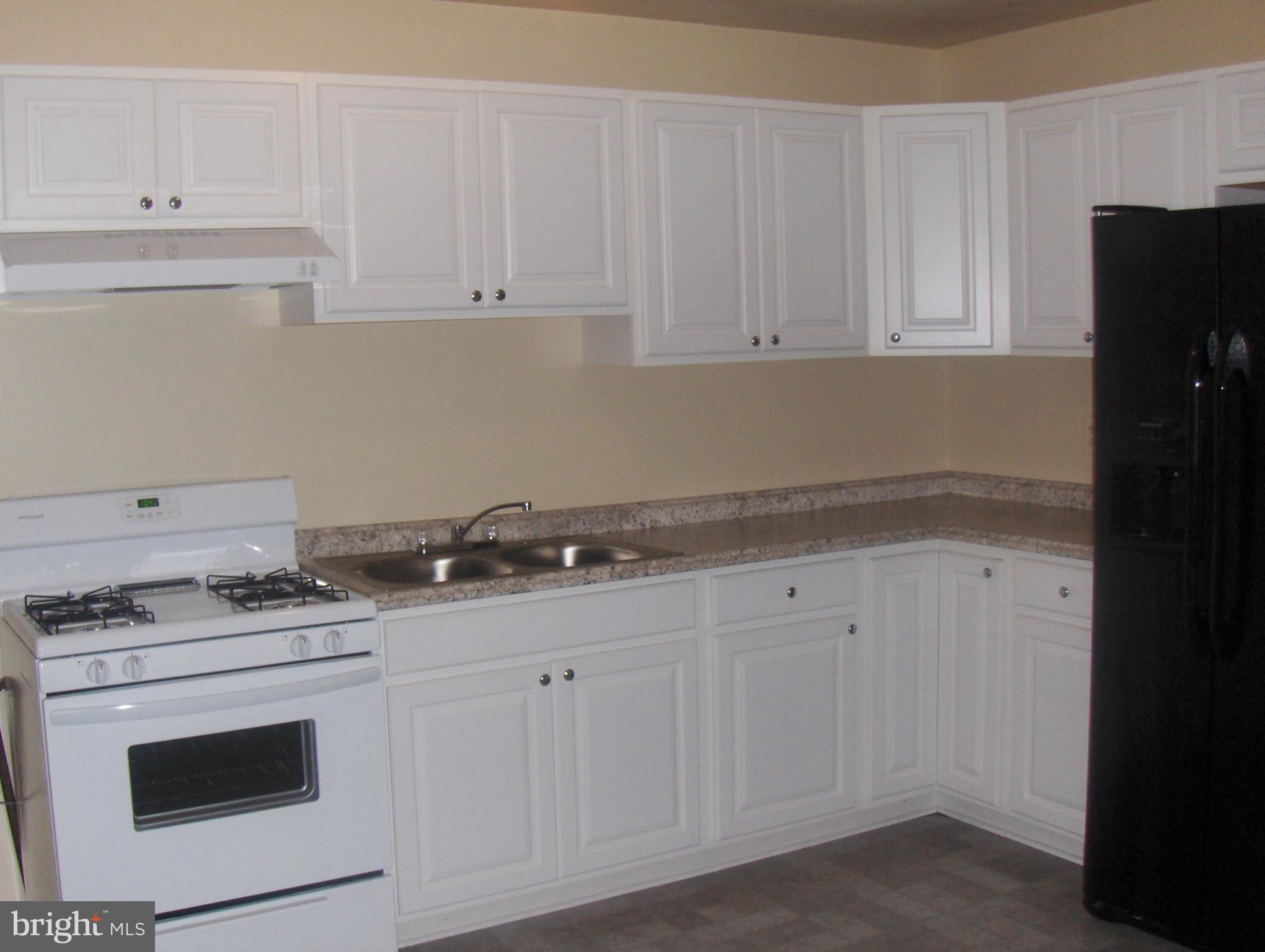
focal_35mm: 41
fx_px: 1500
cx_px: 632
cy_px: 476
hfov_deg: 45.7
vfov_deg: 35.2
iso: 100
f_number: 3.5
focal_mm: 6.5
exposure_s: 1/60
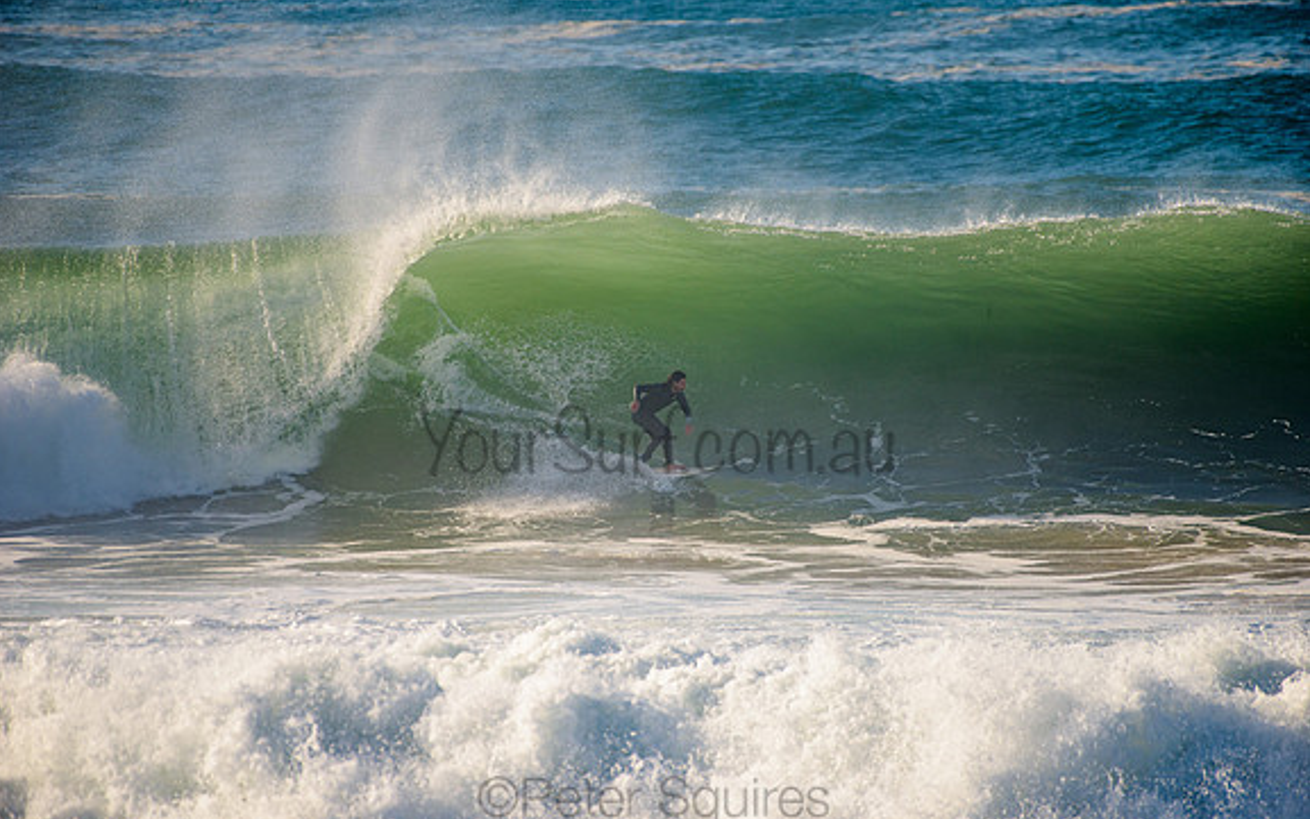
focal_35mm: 512
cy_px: 421
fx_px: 18285
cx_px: 654
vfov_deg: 2.6
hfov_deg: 4.1
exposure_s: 1/1600
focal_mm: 500
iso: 160
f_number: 5.6
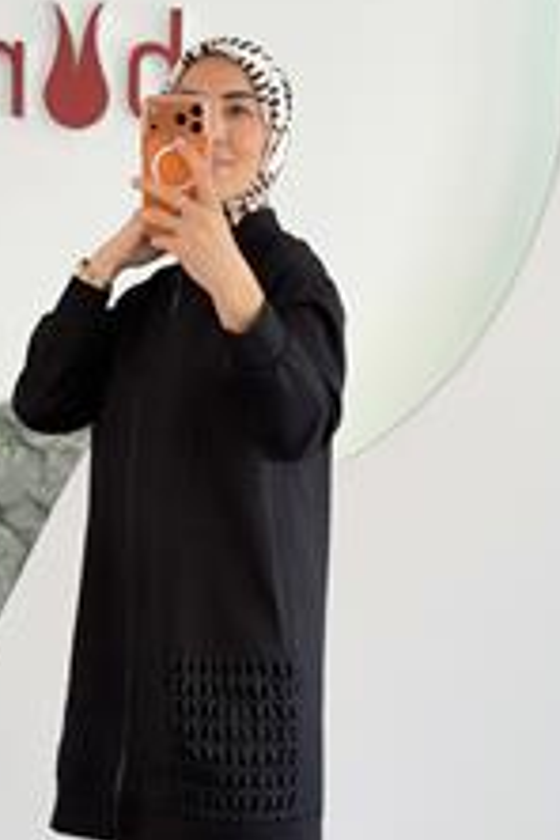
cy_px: 573
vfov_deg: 21.8
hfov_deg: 14.7
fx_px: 2170
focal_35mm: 93
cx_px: 223
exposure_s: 1/127
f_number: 1.78
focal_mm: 6.76
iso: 50
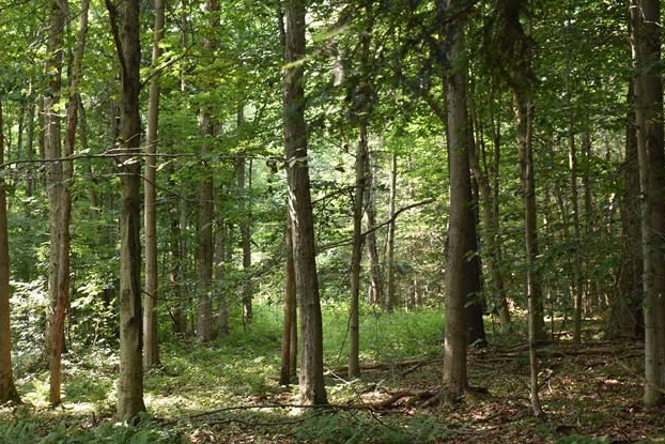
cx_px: 98
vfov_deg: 20.0
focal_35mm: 68
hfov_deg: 28.7
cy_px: 240
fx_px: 1256
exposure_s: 1/80
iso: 400
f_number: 4.2
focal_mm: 26
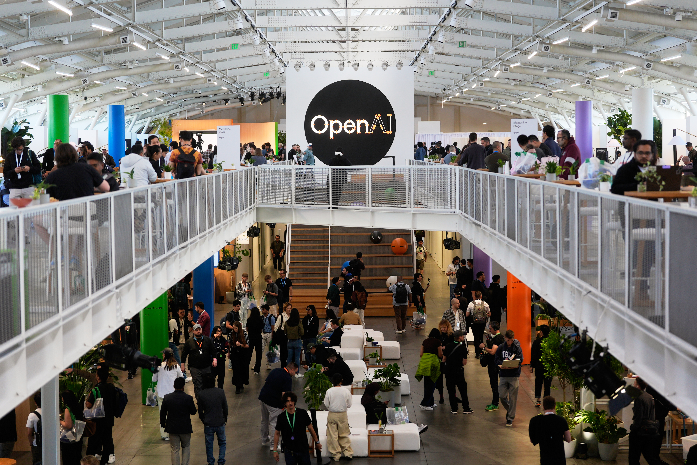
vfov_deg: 18.2
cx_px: 348
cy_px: 232
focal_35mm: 75
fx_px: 1452
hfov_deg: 27.0
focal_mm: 75
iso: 320
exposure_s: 1/200
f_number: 3.2
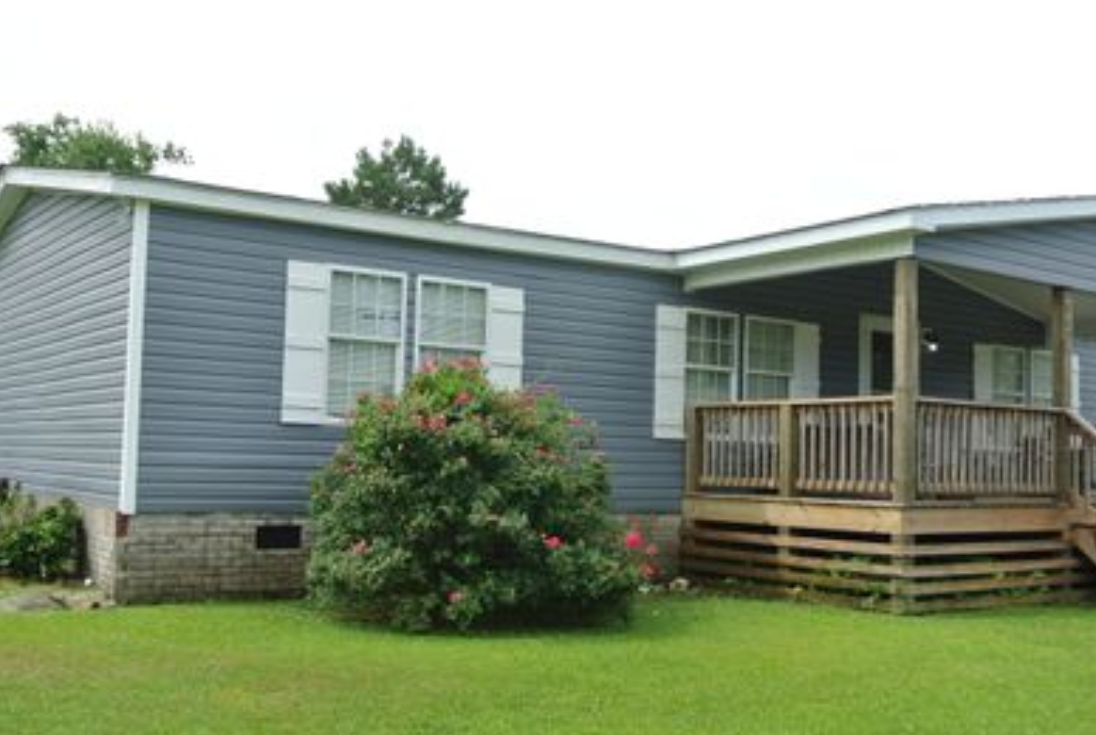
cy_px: 394
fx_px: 1220
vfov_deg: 33.5
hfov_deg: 48.3
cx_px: 610
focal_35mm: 40
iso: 100
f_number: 4.5
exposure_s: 1/500
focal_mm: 11.8
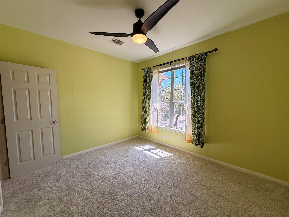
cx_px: 144
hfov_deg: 102.1
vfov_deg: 85.7
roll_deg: +0.2
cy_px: 108
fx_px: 117
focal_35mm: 14
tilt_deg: -4.1
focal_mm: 2.22
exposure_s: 1/152
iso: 64
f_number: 2.2
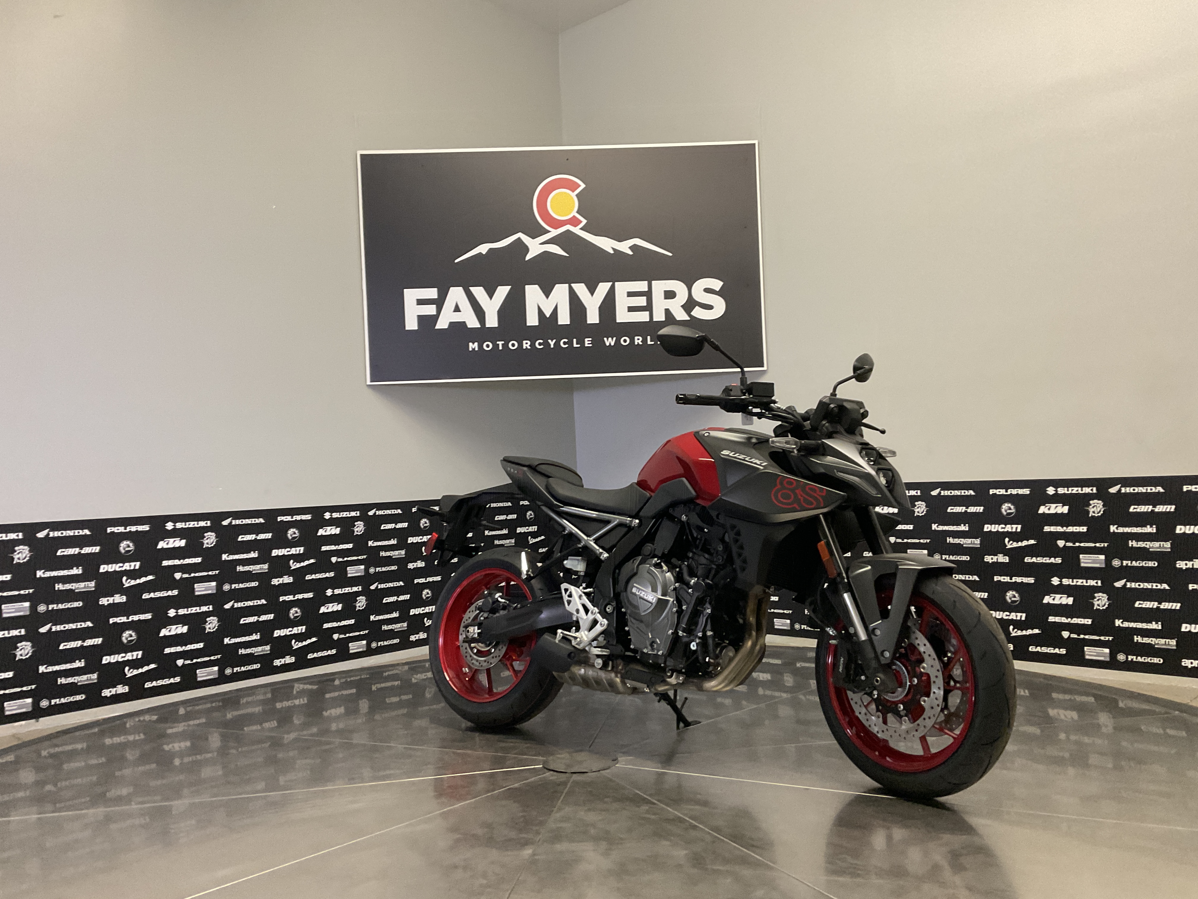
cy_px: 450
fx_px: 1004
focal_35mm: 29
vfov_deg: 48.2
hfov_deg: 61.7
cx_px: 599
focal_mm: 3
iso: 160
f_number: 1.8
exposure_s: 1/60
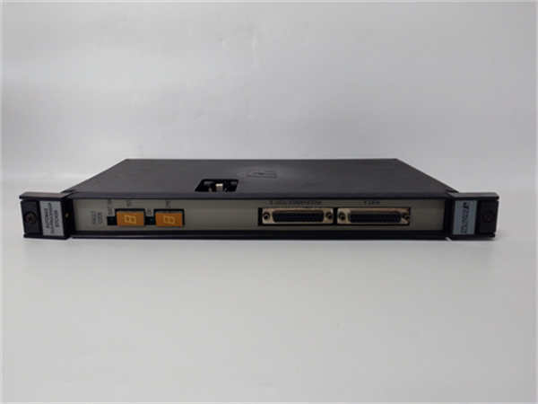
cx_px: 269
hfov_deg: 65.3
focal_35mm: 27
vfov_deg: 51.4
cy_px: 202
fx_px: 420
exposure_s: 1/33
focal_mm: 3.79
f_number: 2
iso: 135
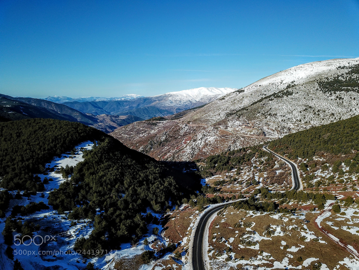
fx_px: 270
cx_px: 180
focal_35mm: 26
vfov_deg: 53.1
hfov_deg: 67.3
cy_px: 135
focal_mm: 4.73
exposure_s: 1/2088
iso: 100
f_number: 2.2
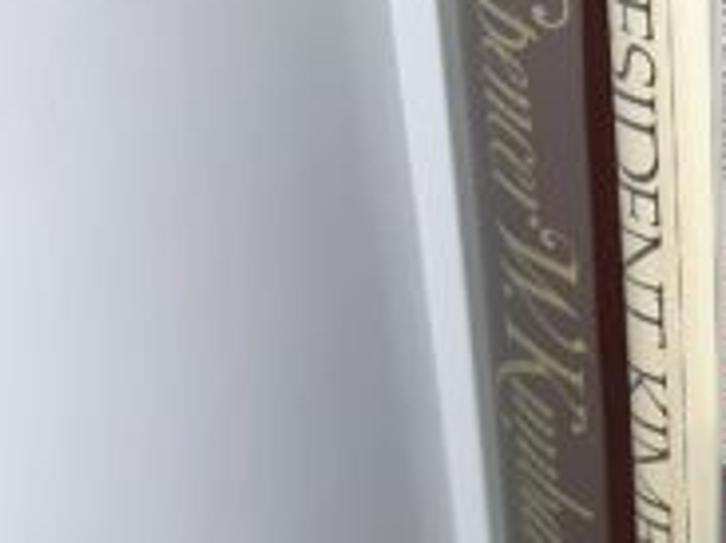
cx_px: 928
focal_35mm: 92
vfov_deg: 16.0
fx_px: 1928
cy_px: 420
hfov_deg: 19.7
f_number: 1.7
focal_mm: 3.7
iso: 64
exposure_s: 1/120
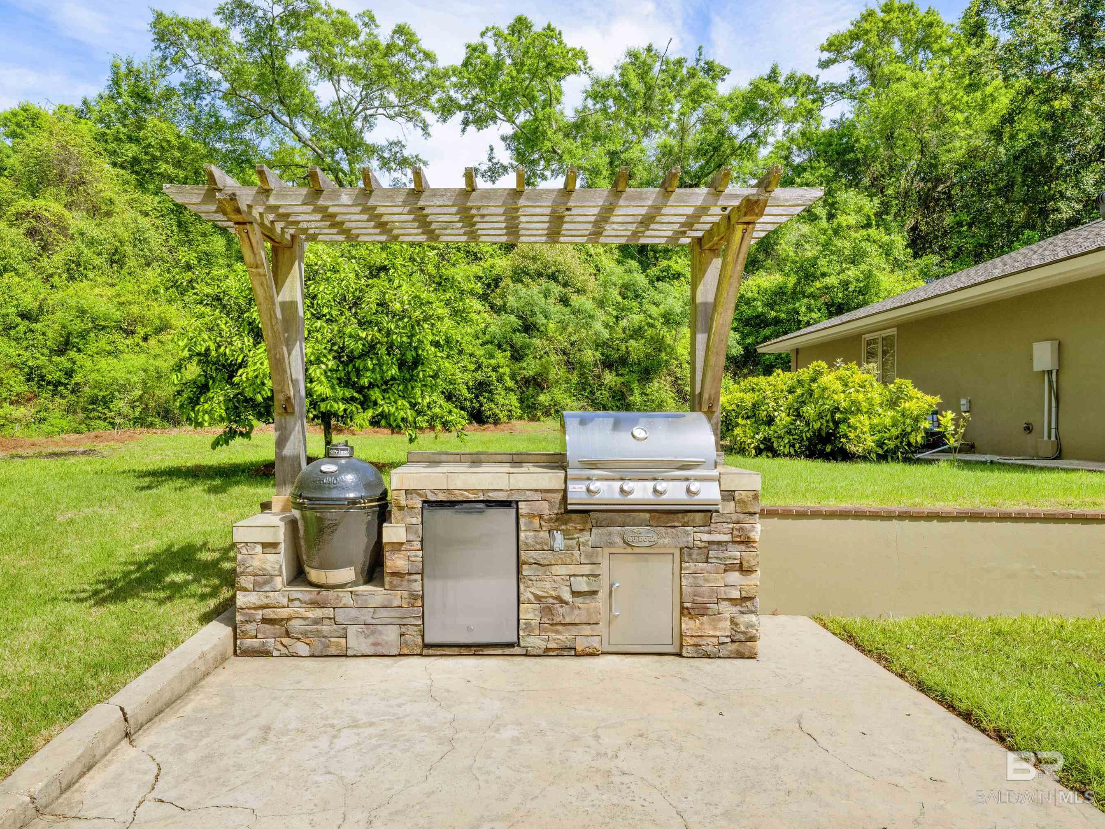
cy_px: 417
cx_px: 506
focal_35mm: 22
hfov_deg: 76.2
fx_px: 702
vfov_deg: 61.1
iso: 400
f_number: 11
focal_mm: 20
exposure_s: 1/320
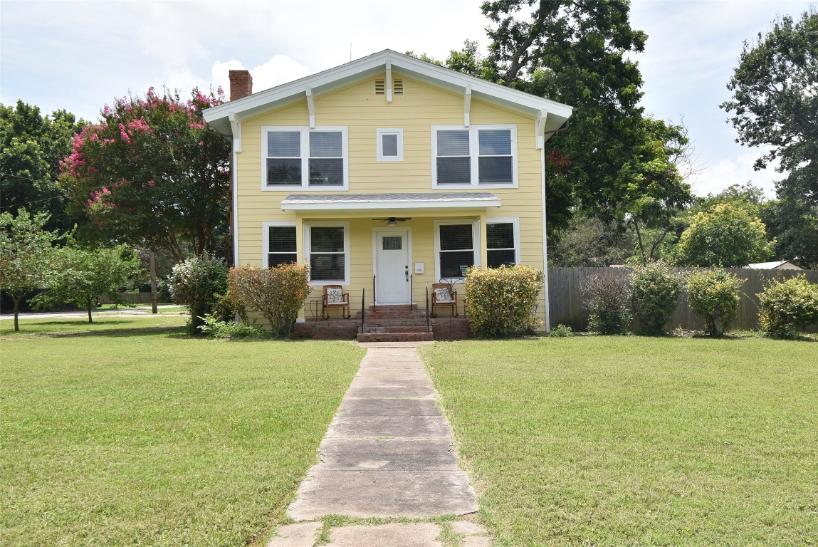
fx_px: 682
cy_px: 274
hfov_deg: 61.9
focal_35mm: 30
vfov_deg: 43.7
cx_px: 409
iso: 200
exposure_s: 1/320
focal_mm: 20
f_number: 9
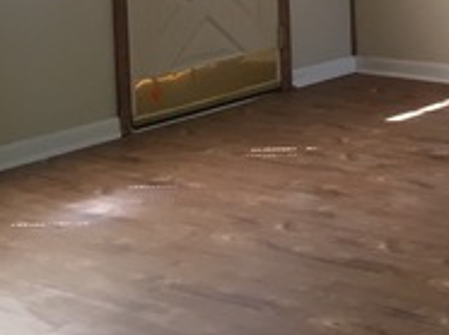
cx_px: 680
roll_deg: +0.6
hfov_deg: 17.1
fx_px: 1347
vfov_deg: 13.4
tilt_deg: -2.5
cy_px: -159
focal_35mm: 104
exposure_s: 1/30
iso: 40
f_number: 2.2
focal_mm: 4.15
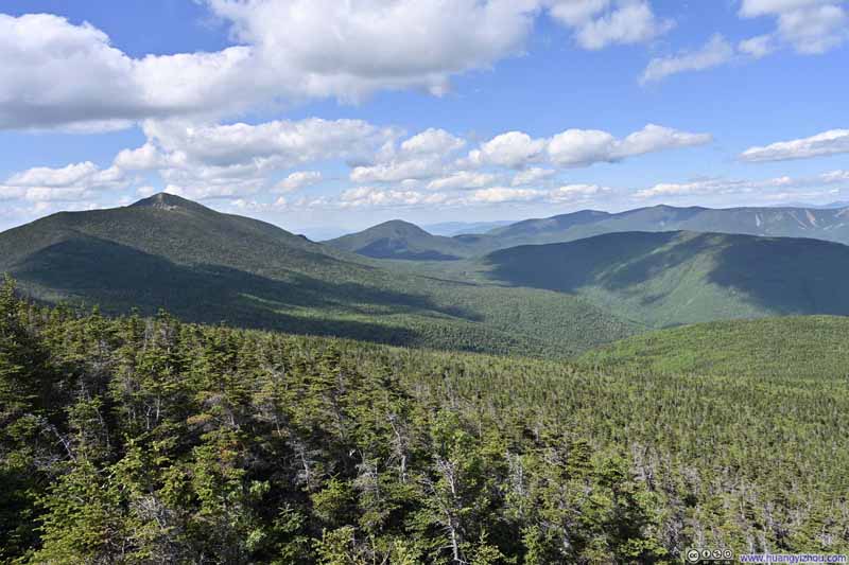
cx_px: 424
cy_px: 282
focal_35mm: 26
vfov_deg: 49.5
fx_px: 613
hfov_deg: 69.4
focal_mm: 26
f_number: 5.6
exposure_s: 1/500
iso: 64
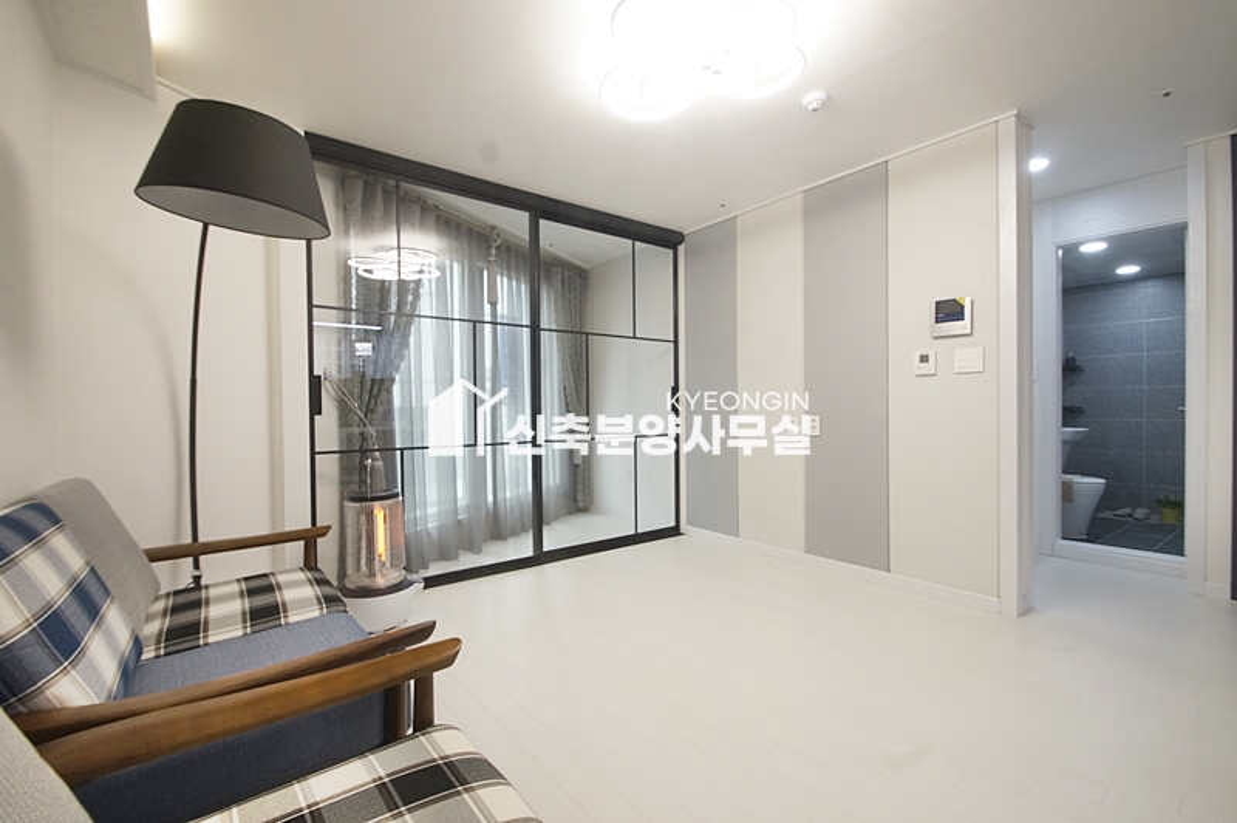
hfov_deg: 100.4
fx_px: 515
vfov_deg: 77.2
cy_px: 412
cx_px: 618
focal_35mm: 15
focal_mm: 10
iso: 800
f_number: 9
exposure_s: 1/30
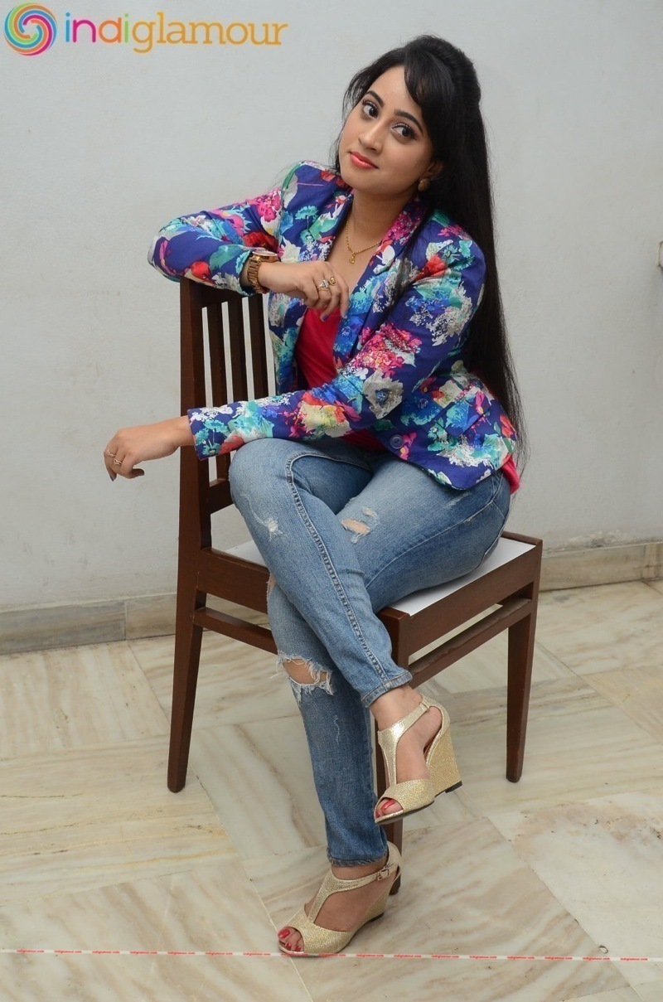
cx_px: 332
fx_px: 1333
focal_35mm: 48
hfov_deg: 27.9
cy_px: 501
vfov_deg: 41.2
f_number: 6.3
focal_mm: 32
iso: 1000
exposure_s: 1/125
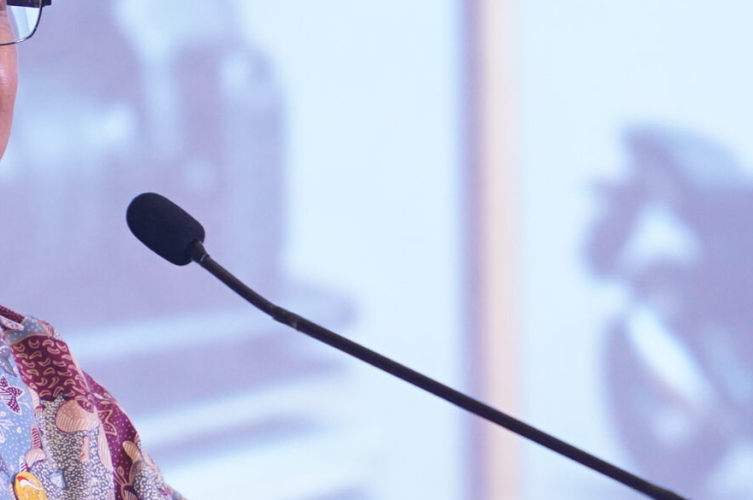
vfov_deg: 2.4
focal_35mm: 582
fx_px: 12162
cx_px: 306
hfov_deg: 3.5
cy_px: 382
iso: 3200
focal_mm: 200
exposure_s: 1/250
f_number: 4
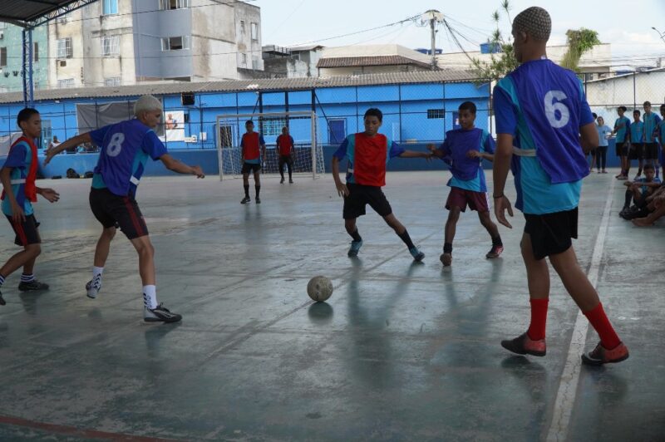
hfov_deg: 49.6
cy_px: 221
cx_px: 332
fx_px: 720
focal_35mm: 39
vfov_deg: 34.2
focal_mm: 26
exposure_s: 1/1250
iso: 1000
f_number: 6.3
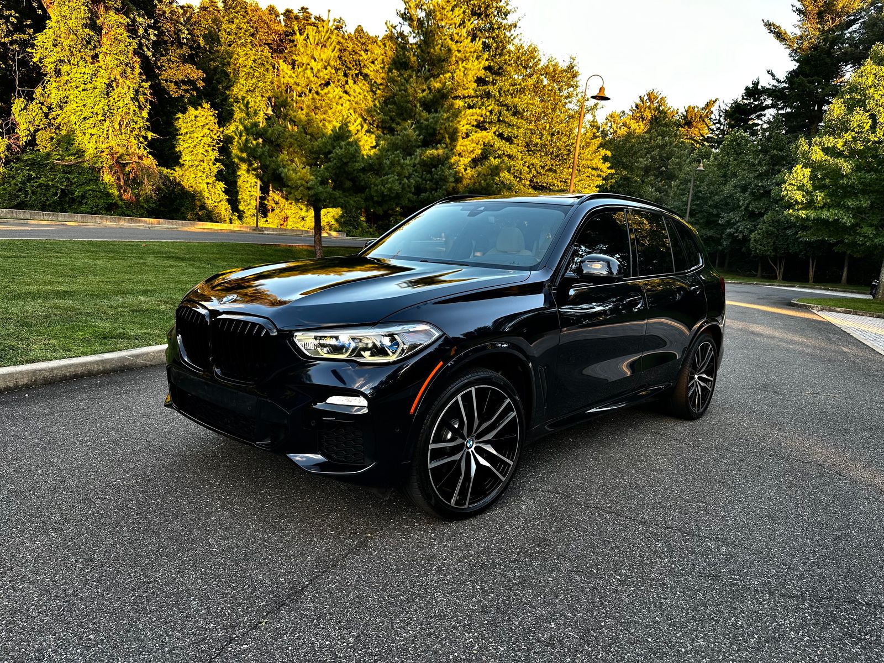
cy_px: 332
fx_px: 613
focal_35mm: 24
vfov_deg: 56.8
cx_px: 442
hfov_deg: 71.6
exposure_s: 1/121
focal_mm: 6.86
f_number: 1.78
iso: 80
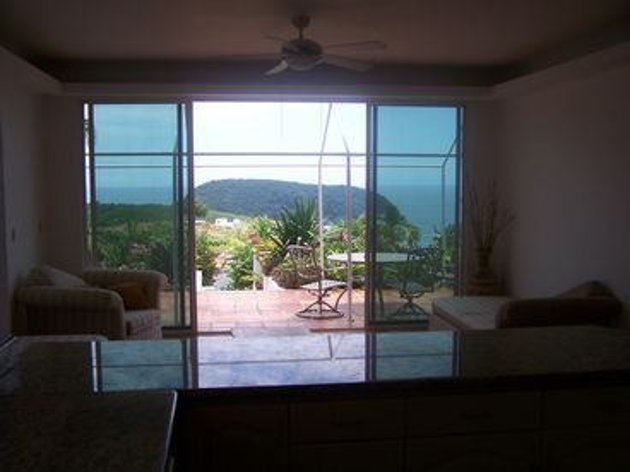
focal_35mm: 38
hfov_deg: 49.0
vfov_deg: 37.7
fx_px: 692
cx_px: 315
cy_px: 236
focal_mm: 6.3
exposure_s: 1/640
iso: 80
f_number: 2.8
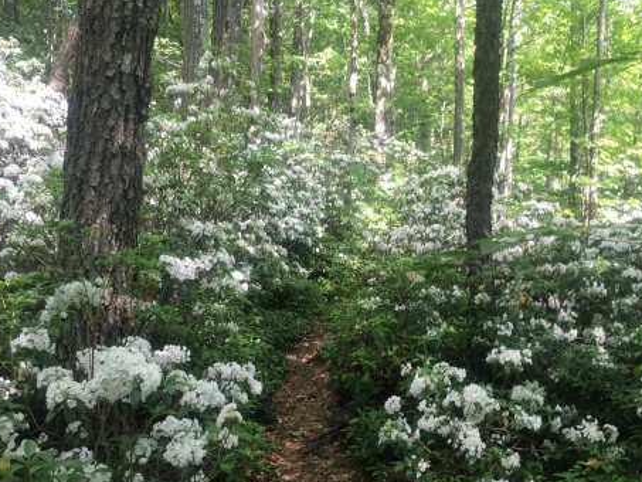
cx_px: 340
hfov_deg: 45.7
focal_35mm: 41
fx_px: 761
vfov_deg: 34.7
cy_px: 335
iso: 25
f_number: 2.2
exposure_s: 1/40
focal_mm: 4.15
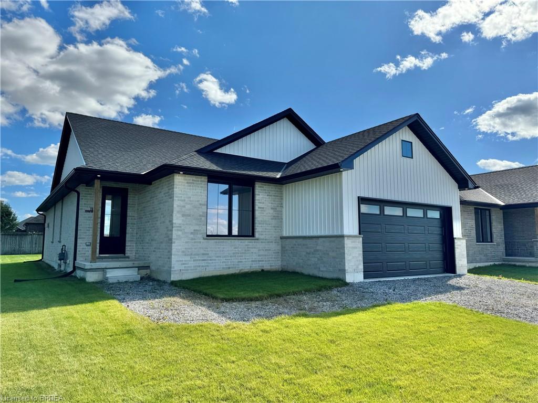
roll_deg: +0.8
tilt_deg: +7.7
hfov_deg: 71.6
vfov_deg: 56.8
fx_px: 373
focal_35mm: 24
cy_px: 202
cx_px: 269
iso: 80
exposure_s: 1/4950
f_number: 1.78
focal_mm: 6.76
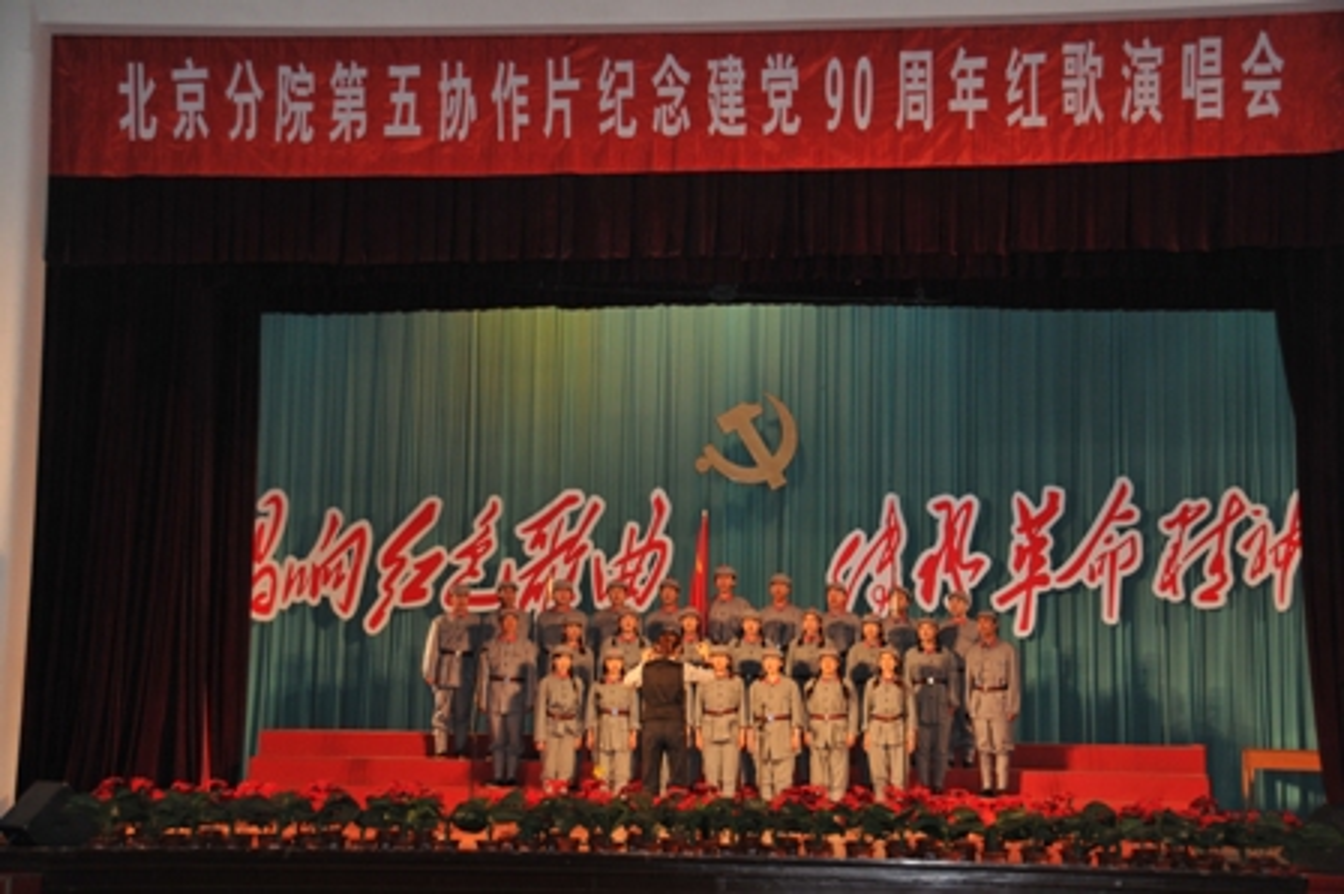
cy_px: 447
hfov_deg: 35.1
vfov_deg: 23.7
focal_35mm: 57
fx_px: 2126
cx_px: 672
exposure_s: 1/100
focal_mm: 38
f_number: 4.2
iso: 640
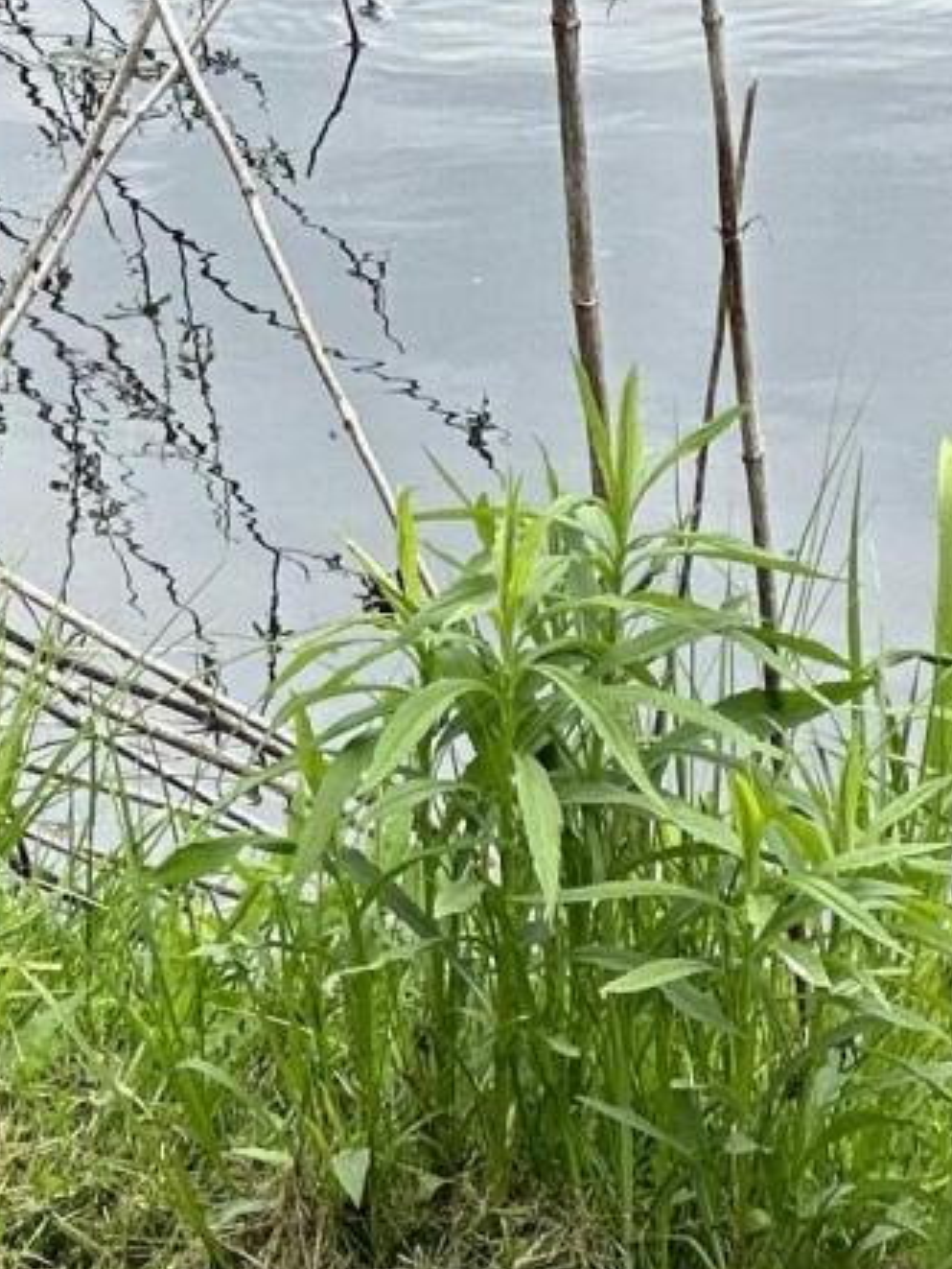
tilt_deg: -9.7
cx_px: -414
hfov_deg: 4.2
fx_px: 12791
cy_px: -1534
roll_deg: +0.1
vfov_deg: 5.5
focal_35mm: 349
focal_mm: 9
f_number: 2.8
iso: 32
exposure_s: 1/203
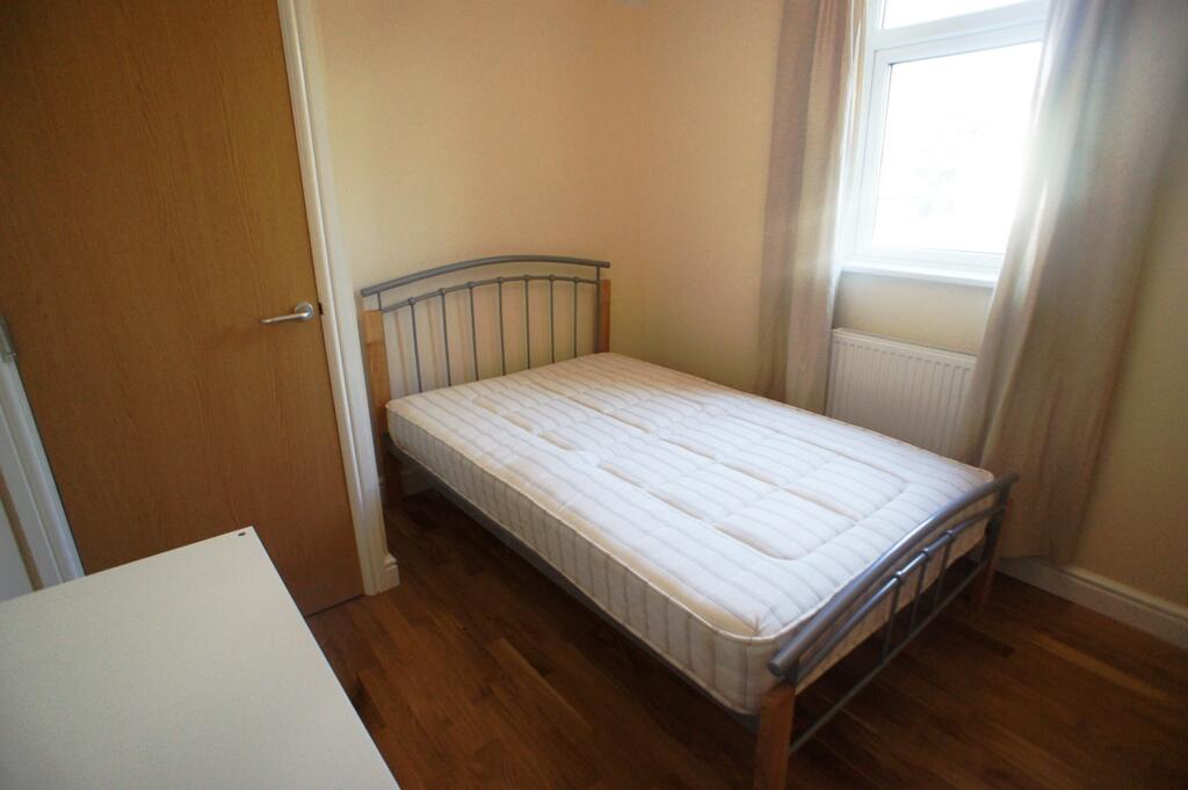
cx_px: 594
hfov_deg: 73.8
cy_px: 395
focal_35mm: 24
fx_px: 791
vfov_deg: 53.1
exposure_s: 1/250
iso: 1250
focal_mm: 16
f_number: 3.2
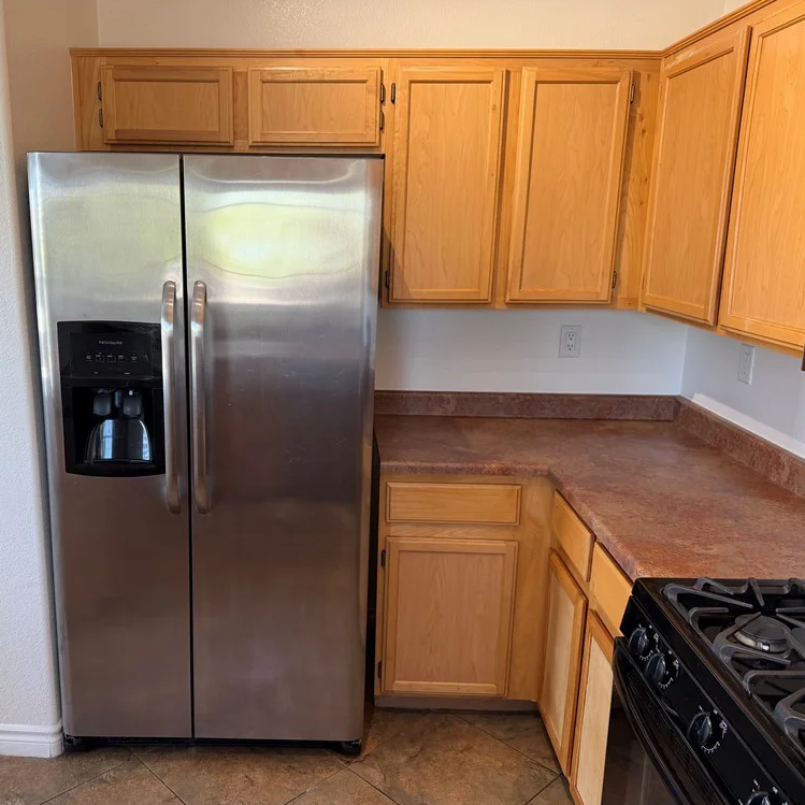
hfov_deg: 55.1
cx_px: 315
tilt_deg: -12.7
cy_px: 405
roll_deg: +0.0
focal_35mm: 29
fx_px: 763
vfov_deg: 55.6
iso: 160
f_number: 1.78
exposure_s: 1/120
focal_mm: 6.76
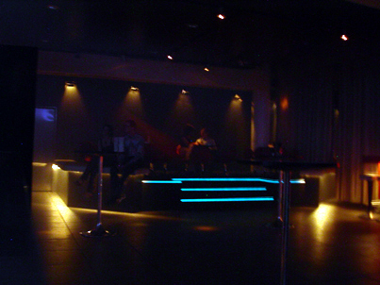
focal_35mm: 38
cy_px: 142
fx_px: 417
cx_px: 190
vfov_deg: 37.7
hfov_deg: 49.0
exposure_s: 1
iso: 200
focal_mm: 7.8
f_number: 2.8
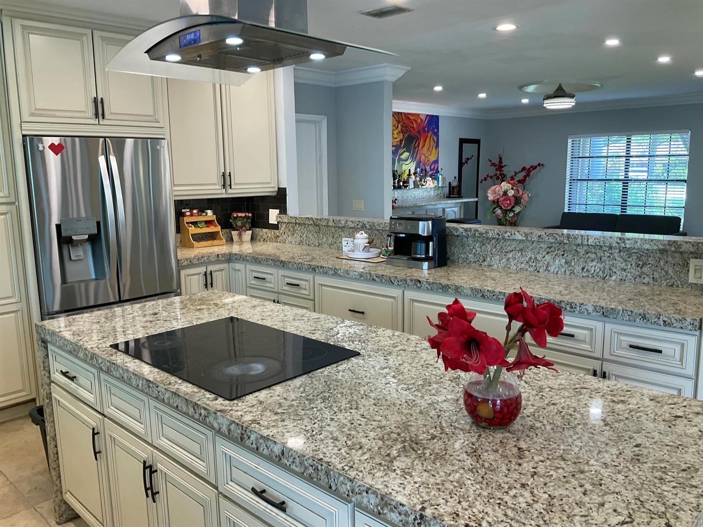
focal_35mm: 29
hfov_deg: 61.7
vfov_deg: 48.2
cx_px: 352
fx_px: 589
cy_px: 264
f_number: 1.8
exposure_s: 1/60
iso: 40
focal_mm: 3
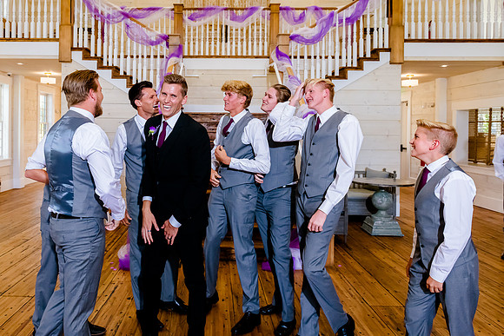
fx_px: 414
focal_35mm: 30
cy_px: 129
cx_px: 194
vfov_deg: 43.9
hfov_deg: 61.9
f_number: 6.3
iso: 2500
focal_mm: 24
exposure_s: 1/200
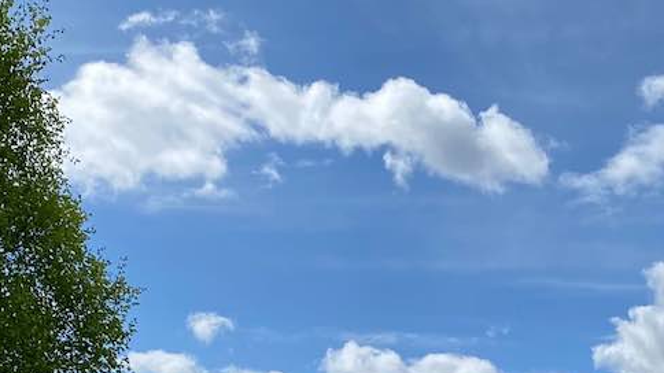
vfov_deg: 13.4
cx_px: 508
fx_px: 1443
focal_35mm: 82
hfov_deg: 25.6
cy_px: 651
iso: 32
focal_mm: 4.25
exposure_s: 1/4274
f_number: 1.8
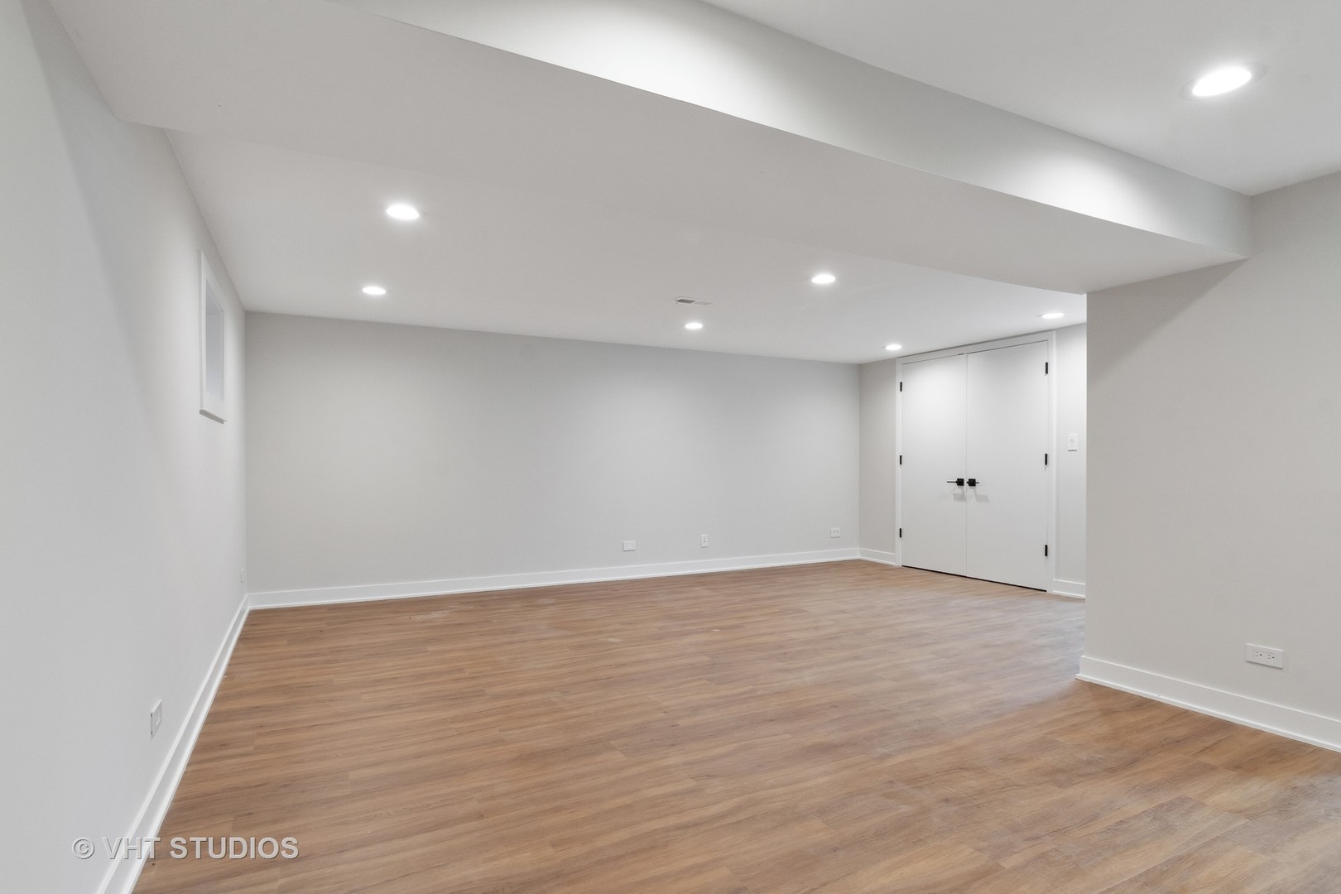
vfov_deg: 67.4
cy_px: 447
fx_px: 670
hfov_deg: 90.0
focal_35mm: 18
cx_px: 670
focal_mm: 12
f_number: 9
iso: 200
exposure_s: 1/5
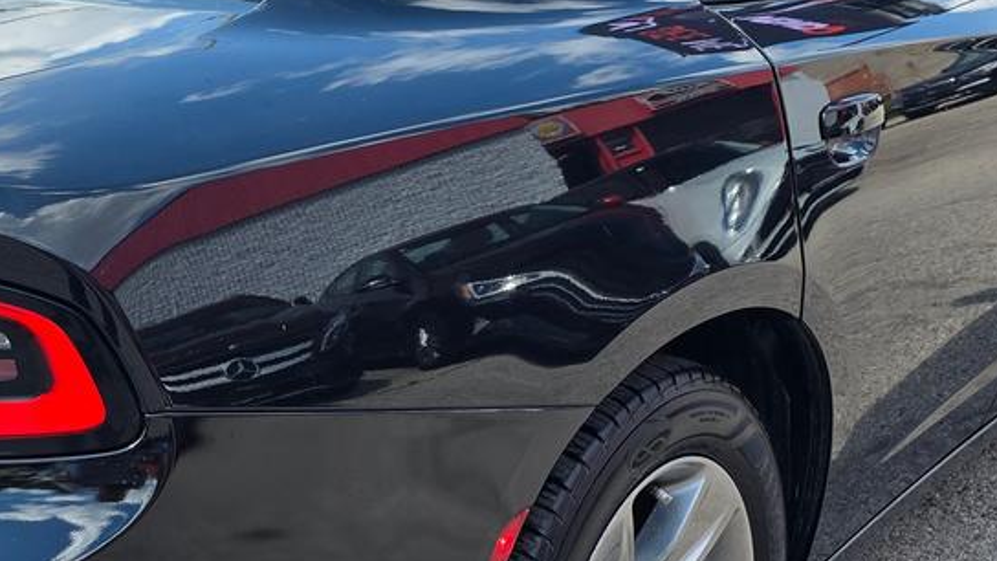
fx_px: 1560
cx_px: 216
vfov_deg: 20.3
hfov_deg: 34.5
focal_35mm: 59
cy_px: 365
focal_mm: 6.3
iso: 80
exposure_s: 1/2510
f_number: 1.7
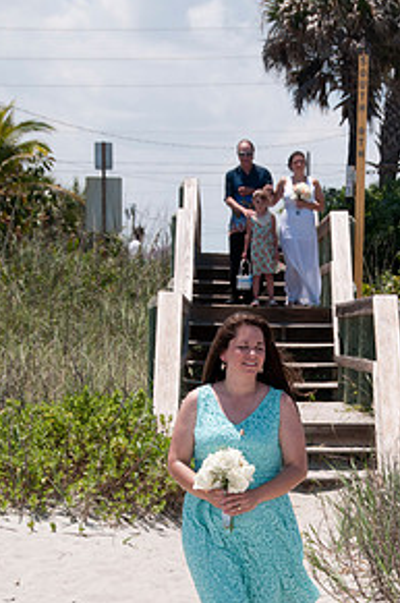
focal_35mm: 130
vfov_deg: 15.7
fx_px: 2174
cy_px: 460
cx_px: 299
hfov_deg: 10.5
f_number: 11
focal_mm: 56
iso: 100
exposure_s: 1/250
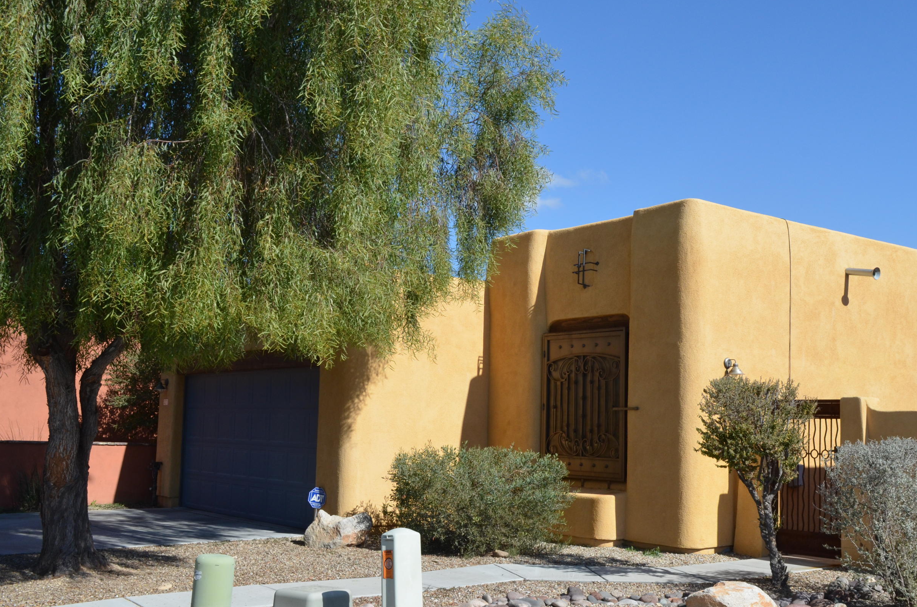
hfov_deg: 47.4
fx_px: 1042
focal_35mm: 41
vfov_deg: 32.5
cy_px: 302
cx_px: 519
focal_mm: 22
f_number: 11
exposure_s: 1/500
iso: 400
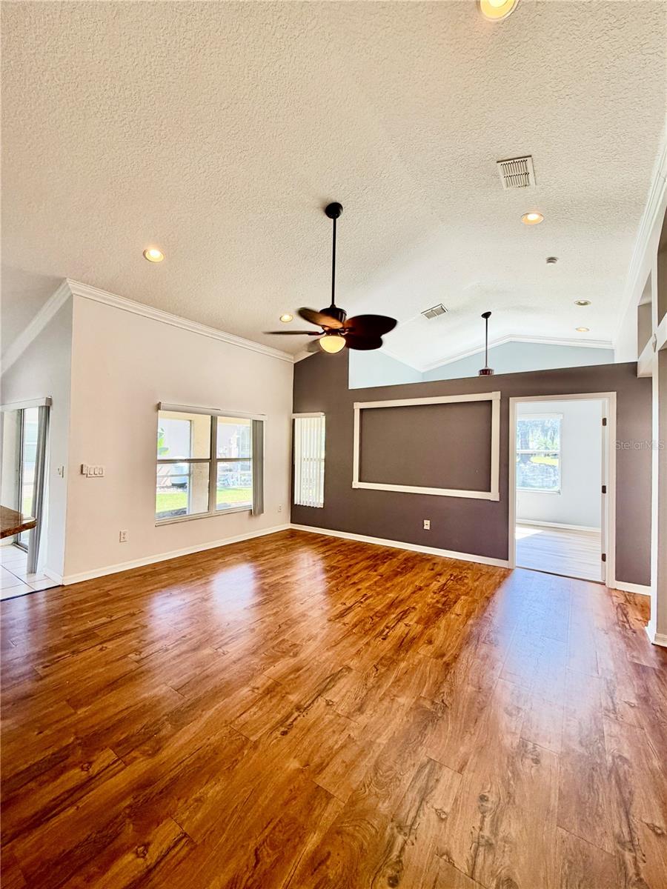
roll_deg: -1.3
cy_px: 444
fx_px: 360
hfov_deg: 85.7
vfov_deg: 102.1
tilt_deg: +1.8
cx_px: 334
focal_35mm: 14
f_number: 2.2
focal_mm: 2.22
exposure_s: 1/120
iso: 100
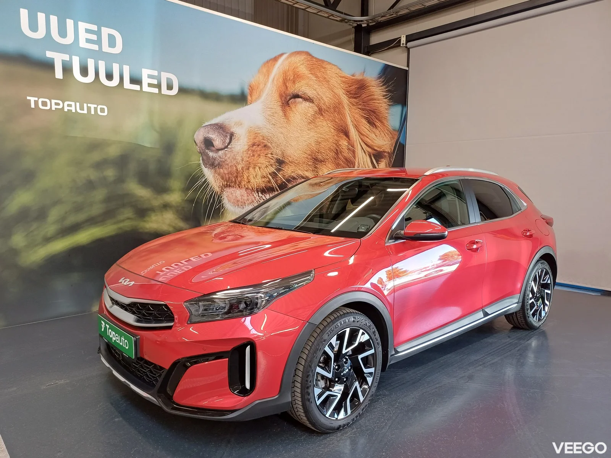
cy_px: 229
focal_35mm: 25
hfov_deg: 69.4
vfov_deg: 54.9
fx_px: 441
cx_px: 306
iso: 160
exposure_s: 1/50
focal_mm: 4.65
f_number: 1.8
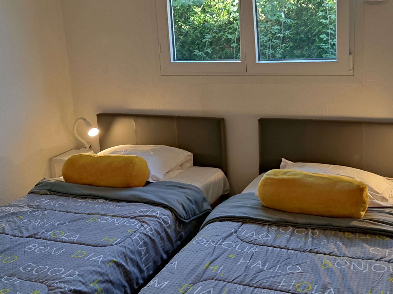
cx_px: 226
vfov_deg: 35.1
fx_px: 465
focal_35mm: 41
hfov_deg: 45.6
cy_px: 143
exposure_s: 1/50
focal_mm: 4.71
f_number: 1.79
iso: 184
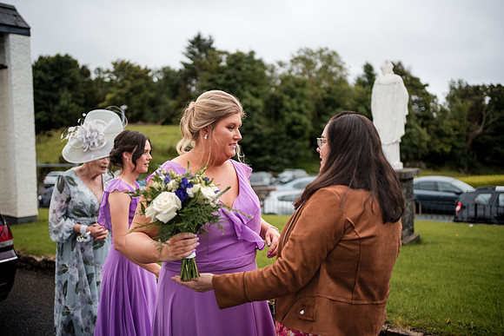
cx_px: 252
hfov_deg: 54.4
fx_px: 490
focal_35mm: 35
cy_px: 168
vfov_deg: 37.9
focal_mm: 35
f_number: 1.8
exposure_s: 1/2000
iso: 100
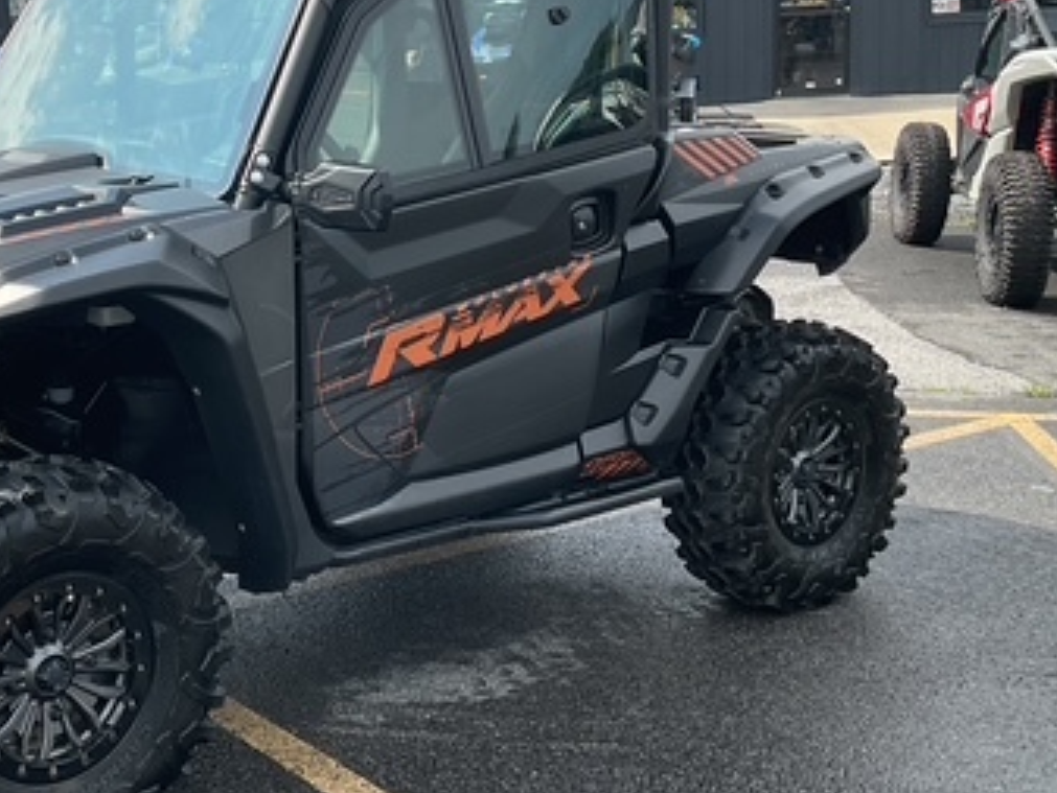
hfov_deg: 34.4
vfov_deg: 26.5
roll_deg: +3.3
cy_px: 301
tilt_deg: -9.7
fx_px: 1680
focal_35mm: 55
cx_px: 311
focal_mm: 3
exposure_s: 1/962
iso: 16
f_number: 1.8
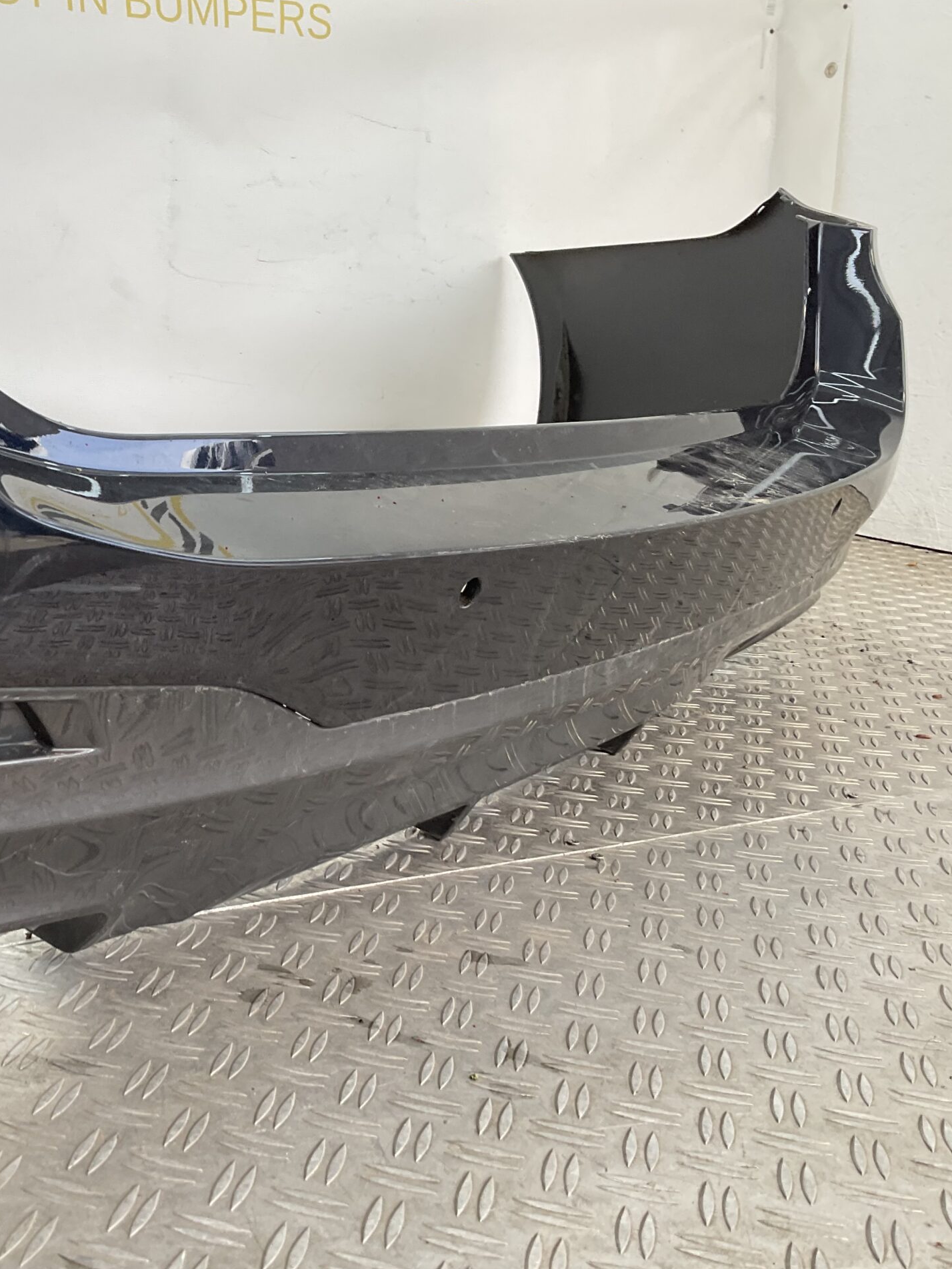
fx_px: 1430
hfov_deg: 35.7
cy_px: 636
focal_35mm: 39
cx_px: 200
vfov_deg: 47.9
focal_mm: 3
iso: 16
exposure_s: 1/100
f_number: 1.8
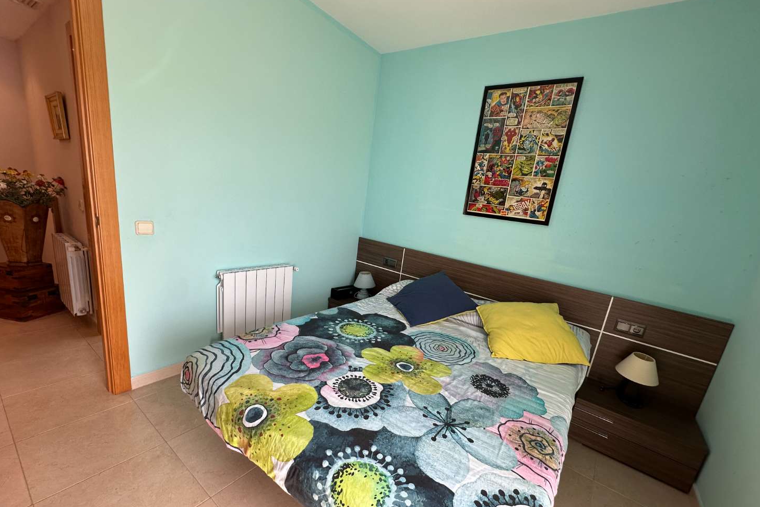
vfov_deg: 77.1
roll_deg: -7.7
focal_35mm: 15
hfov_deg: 100.4
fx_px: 317
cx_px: 389
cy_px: 279
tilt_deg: -13.5
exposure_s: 1/99
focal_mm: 2.22
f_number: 2.2
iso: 80
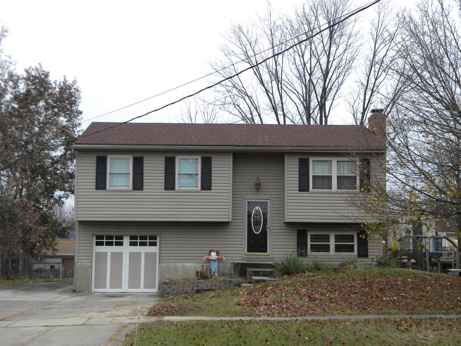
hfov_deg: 34.4
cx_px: 230
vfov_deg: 26.1
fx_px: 746
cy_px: 173
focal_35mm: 56
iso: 80
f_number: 4.1
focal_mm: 10.1
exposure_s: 1/56.1
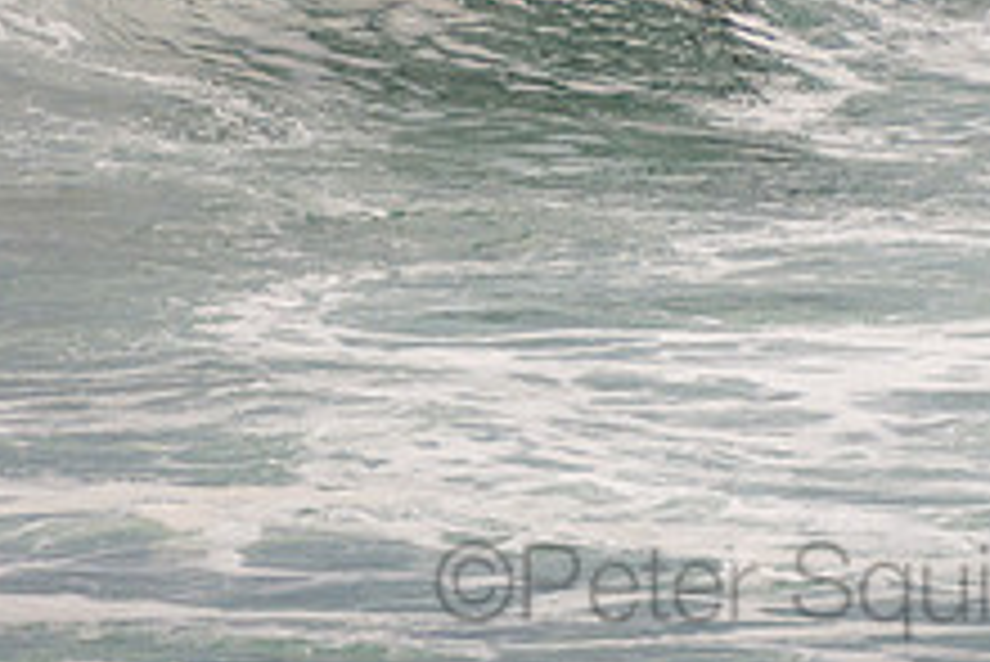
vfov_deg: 0.9
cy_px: -164
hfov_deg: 1.3
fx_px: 43449
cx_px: 783
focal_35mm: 1579
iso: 360
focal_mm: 400
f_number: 5.6
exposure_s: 1/800
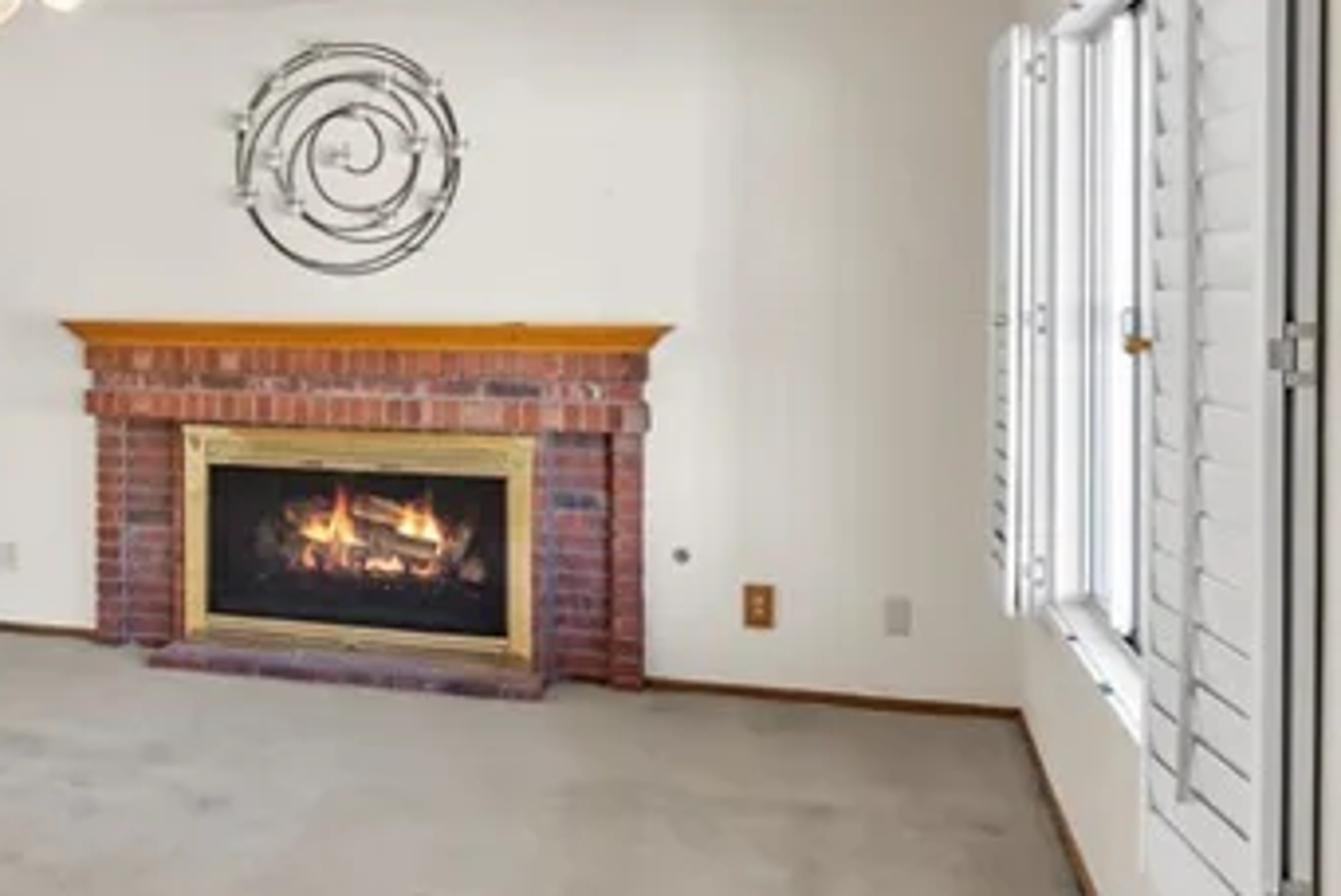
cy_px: 281
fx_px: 1901
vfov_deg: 26.3
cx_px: -134
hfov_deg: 33.8
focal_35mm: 51
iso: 400
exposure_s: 1/2.5
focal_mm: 17
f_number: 8
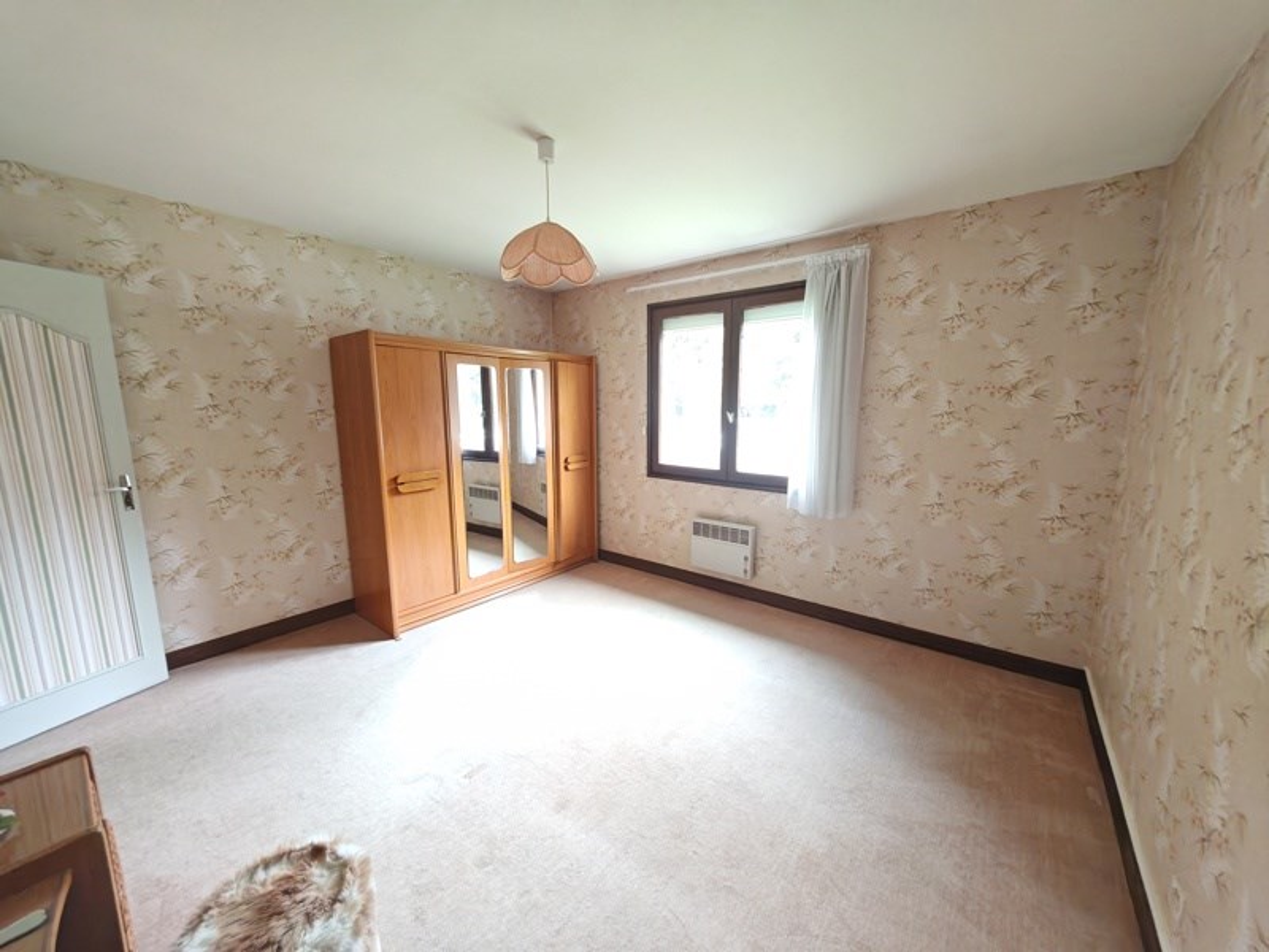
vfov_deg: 89.9
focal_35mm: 13
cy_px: 476
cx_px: 634
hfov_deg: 106.2
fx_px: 477
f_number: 2
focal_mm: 1.82
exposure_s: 1/20
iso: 1600
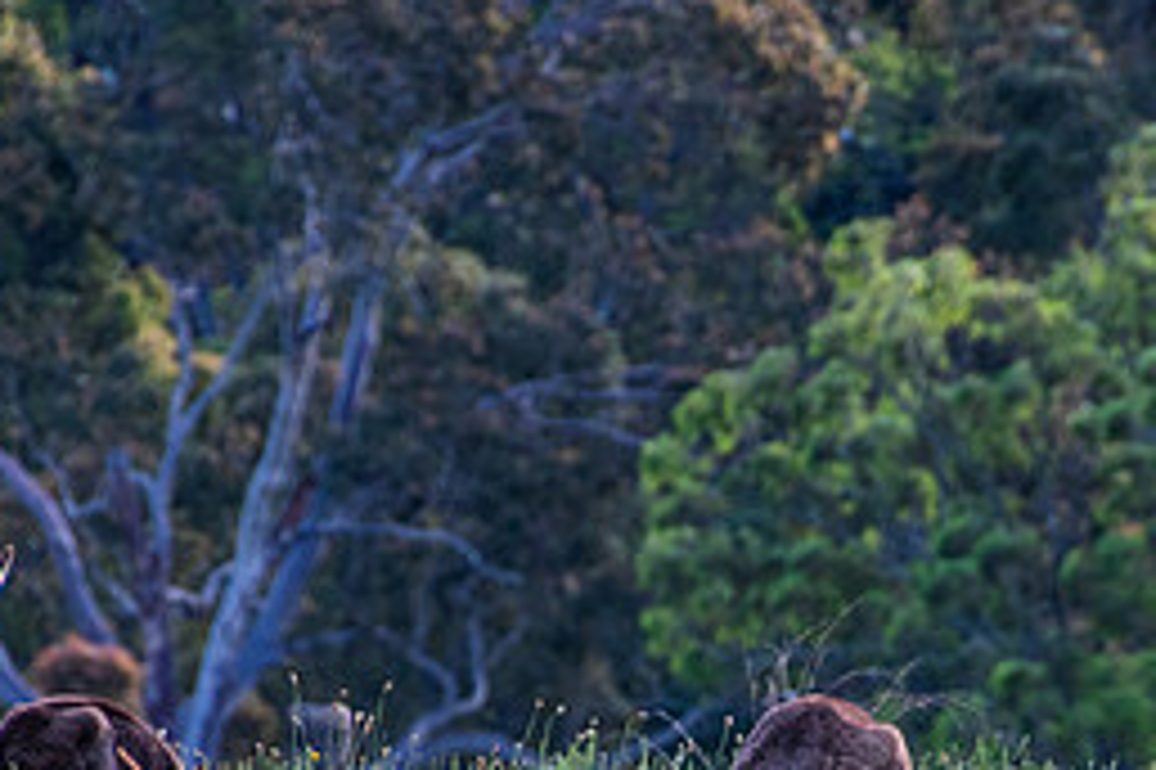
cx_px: 697
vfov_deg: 1.1
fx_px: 38700
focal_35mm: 1206
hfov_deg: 1.7
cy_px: 847
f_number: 8
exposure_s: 1/200
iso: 200
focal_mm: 350
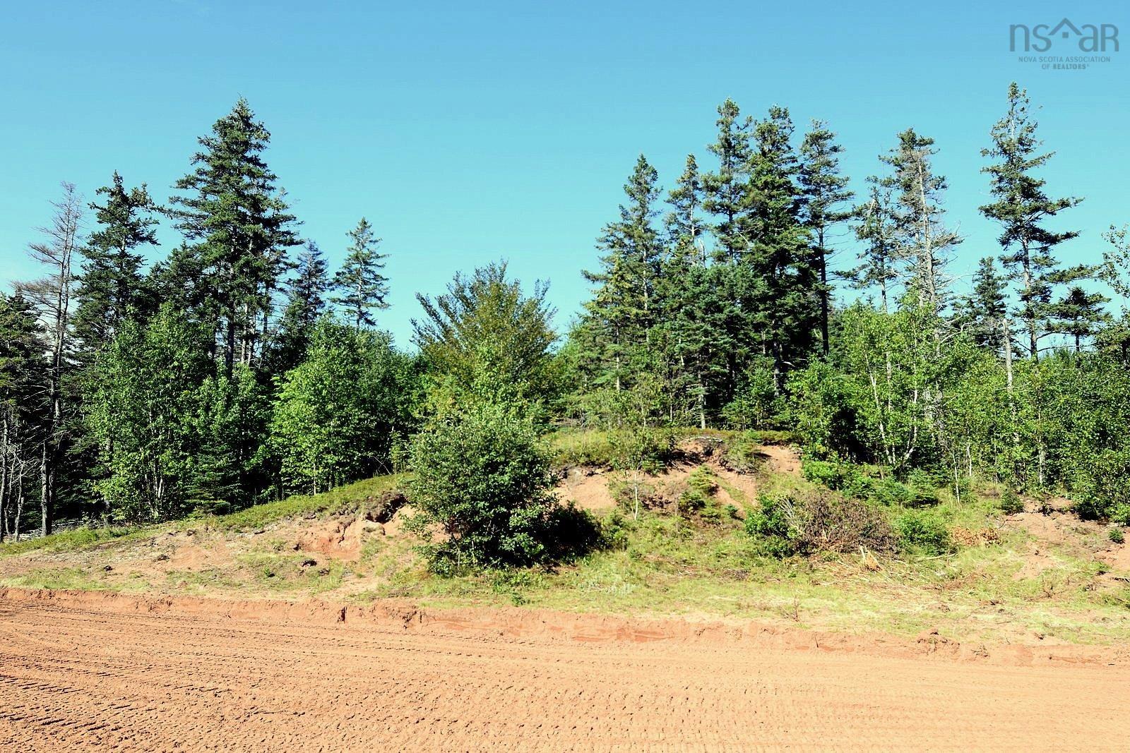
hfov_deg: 61.9
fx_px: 942
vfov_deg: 43.6
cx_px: 565
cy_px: 376
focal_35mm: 30
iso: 200
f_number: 8
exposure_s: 1/250
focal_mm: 20
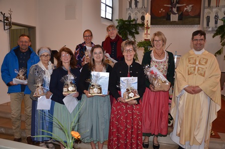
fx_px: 168
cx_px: 112
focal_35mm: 27
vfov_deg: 47.8
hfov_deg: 67.5
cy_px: 74
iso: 640
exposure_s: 1/60
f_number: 4.5
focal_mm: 18
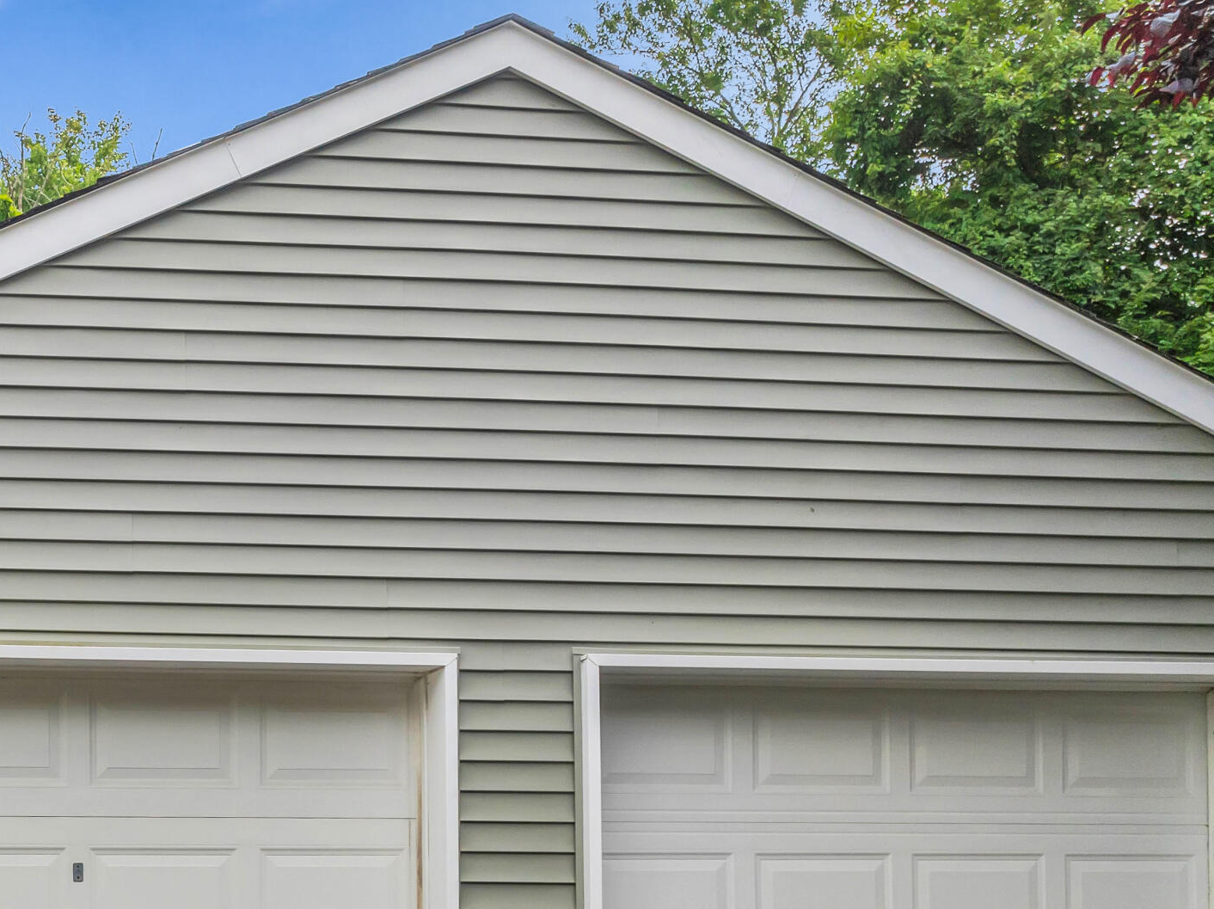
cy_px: 884
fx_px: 1787
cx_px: -29
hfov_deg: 33.9
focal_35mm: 51
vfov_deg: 27.1
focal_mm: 12.29
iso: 250
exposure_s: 1/2000
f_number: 2.8
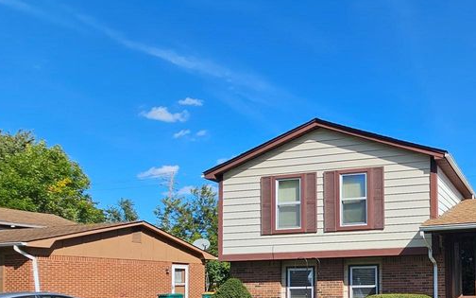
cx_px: 458
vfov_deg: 41.3
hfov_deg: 54.4
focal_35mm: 28
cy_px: 265
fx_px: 363
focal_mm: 2.2
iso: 50
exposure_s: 1/2234
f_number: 2.2
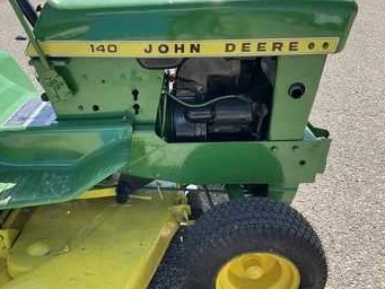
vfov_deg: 41.8
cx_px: 167
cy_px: 156
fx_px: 378
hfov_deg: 53.8
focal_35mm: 34
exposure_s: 1/657
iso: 25
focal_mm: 3
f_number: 1.8
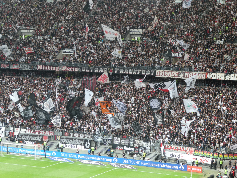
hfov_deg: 18.5
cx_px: 118
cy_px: 89
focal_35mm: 106
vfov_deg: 14.0
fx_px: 726
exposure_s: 1/80
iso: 400
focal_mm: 19
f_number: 5.1
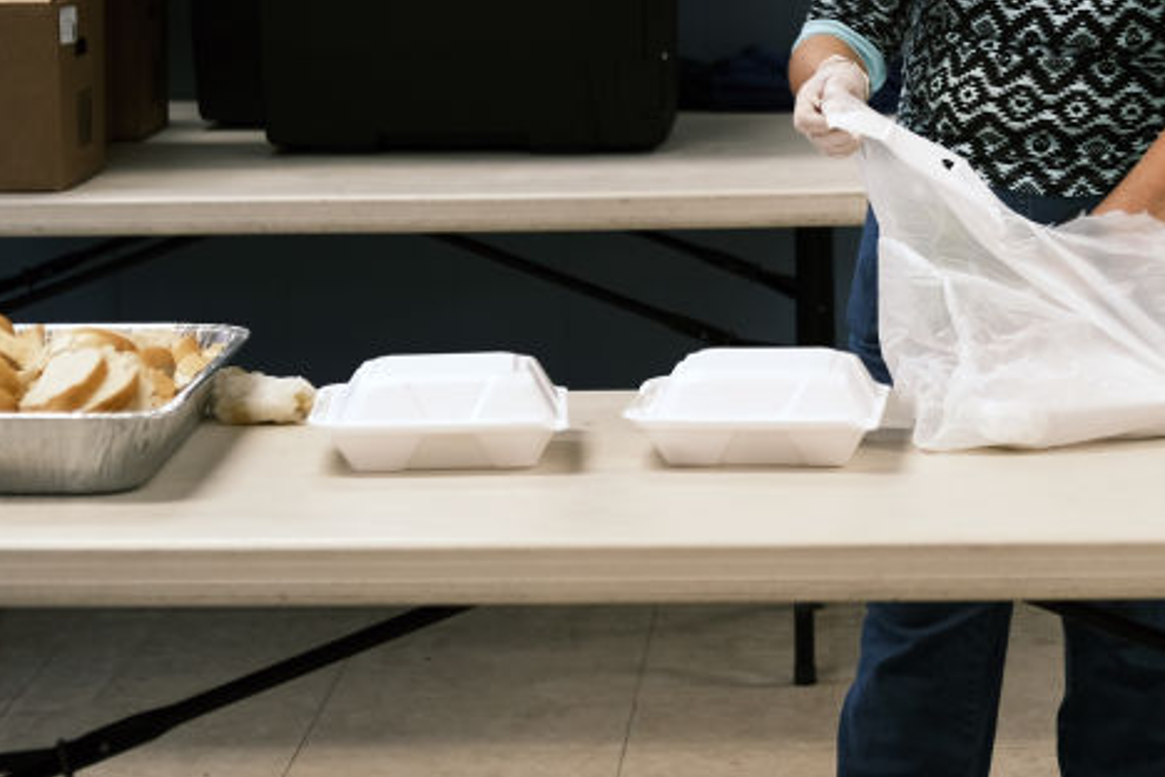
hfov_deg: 17.4
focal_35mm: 116
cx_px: 1068
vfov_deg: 11.8
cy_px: 113
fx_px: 3754
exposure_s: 1/100
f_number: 2
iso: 160
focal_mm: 35
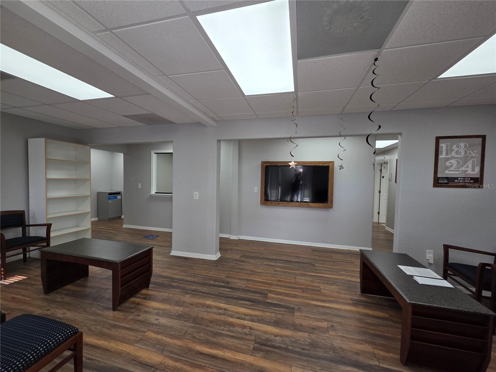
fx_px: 186
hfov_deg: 106.2
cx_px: 248
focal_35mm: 13
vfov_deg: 89.9
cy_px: 186
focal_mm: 2.2
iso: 50
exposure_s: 1/161
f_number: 2.2
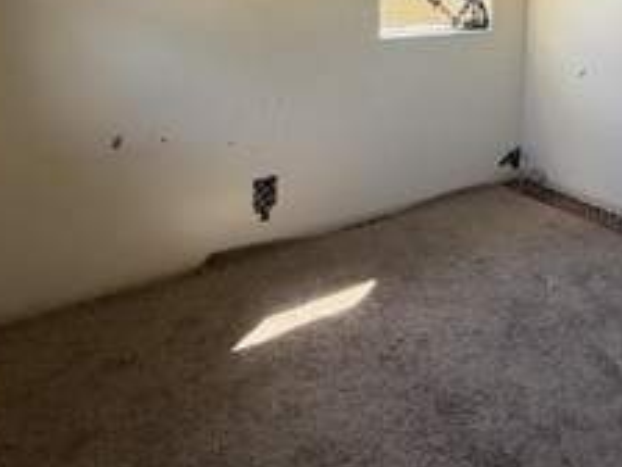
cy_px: 63
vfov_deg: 43.5
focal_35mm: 30
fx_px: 539
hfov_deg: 58.8
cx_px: 405
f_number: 2.2
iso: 100
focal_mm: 2.22
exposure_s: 1/121
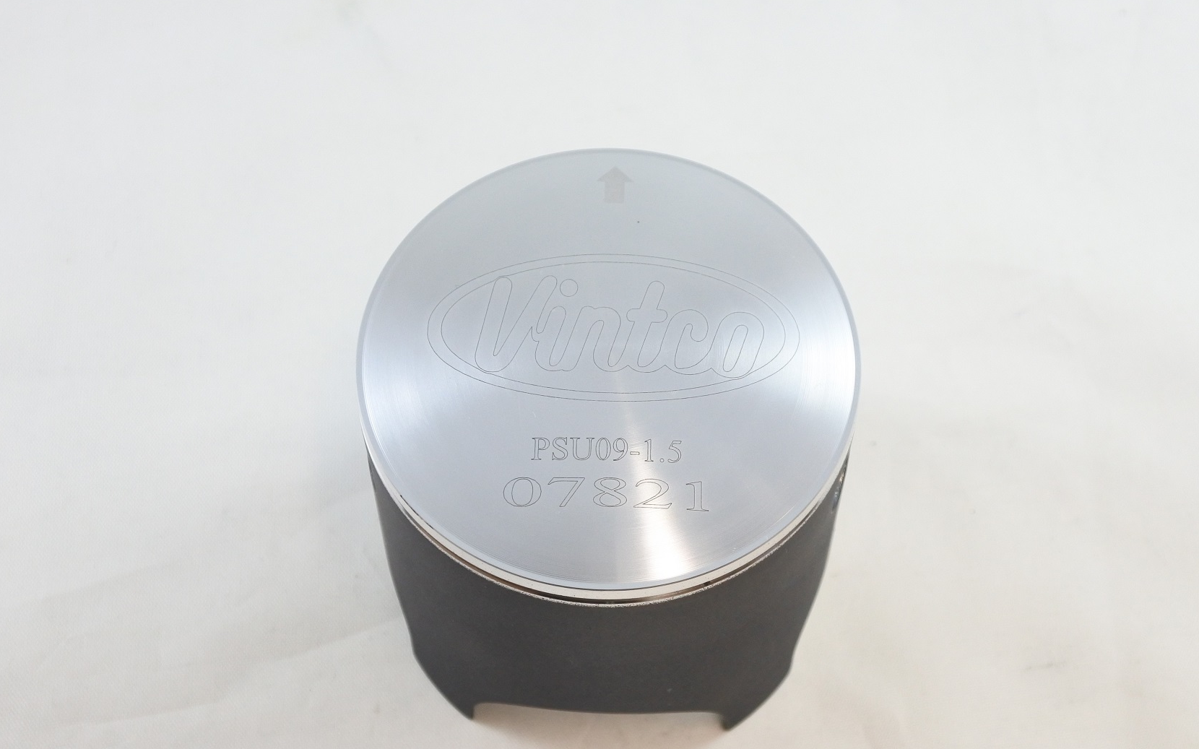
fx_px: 1764
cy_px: 388
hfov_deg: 37.5
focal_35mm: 54
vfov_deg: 24.0
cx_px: 608
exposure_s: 1/125
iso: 640
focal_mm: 19.3
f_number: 4.5
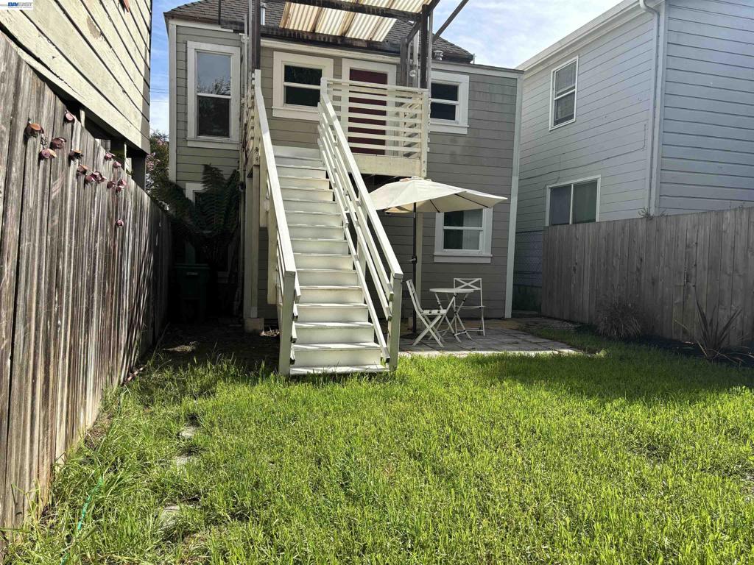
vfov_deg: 53.1
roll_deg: -1.9
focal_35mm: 26
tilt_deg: -4.1
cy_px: 282
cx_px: 377
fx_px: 566
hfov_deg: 67.3
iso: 50
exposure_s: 1/2105
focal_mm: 5.96
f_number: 1.6
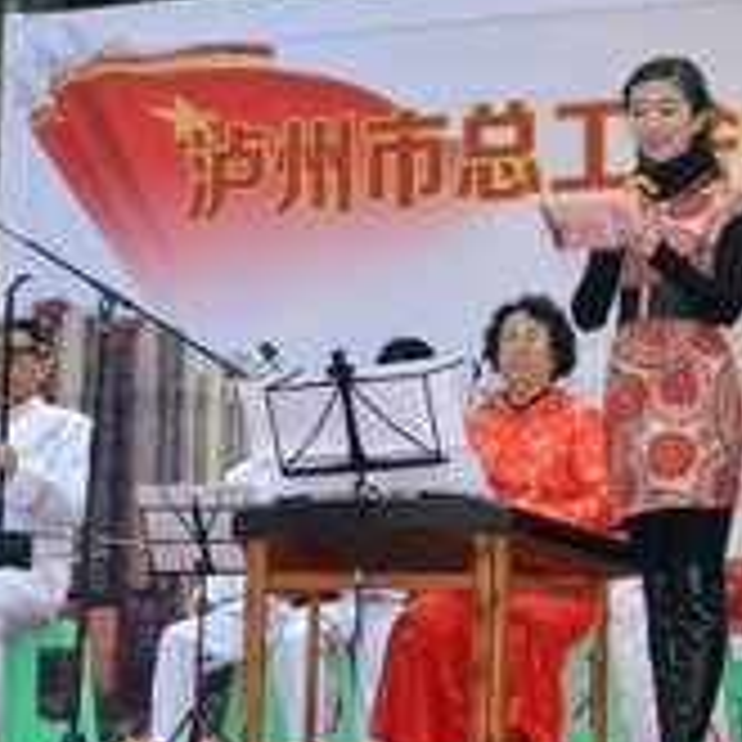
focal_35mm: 123
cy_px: 182
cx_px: 652
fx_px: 2983
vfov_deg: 14.1
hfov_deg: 14.1
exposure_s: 1/125
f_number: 3.8
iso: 280
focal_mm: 32
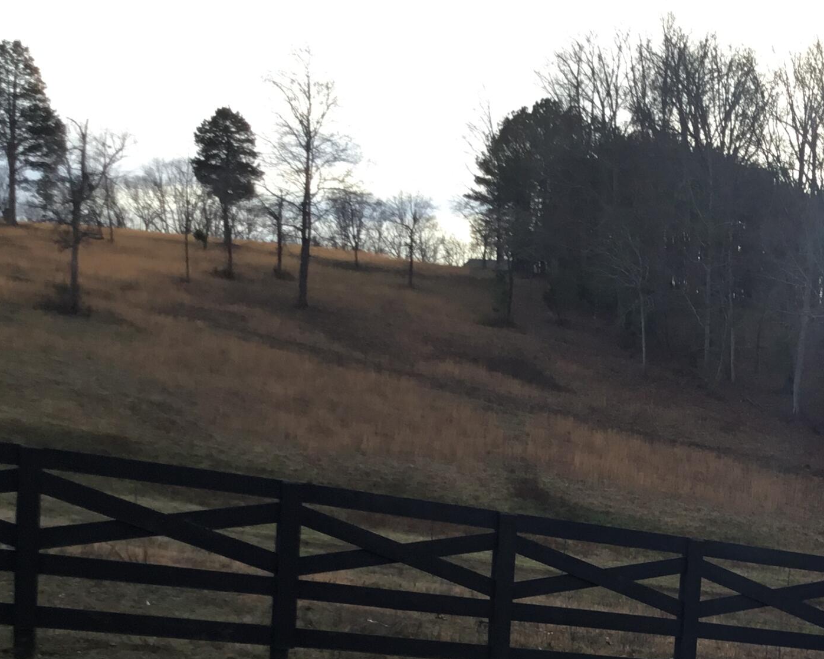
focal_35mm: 65
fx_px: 1585
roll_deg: -5.8
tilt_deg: +0.1
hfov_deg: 27.1
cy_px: 618
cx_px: 872
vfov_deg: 22.8
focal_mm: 3.3
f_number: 2.4
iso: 25
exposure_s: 1/450
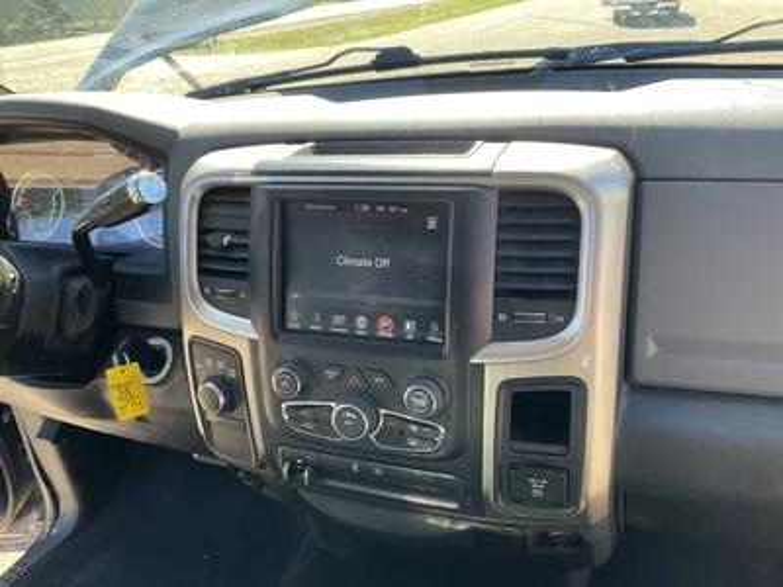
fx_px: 656
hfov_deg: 61.7
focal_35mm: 29
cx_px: 392
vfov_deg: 48.2
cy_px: 294
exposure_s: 1/122
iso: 25
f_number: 1.8
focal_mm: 3
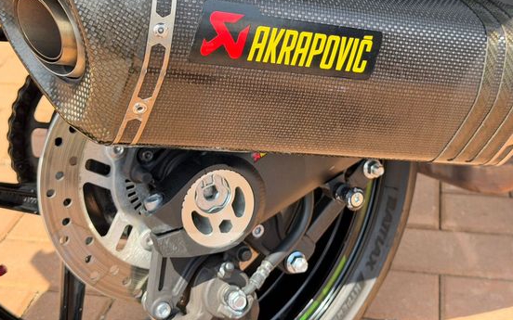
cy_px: 98
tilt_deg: -20.8
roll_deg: +0.5
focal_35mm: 59
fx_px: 825
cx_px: 275
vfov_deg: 21.9
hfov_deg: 34.5
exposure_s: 1/1041
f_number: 1.78
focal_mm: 6.76
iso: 100
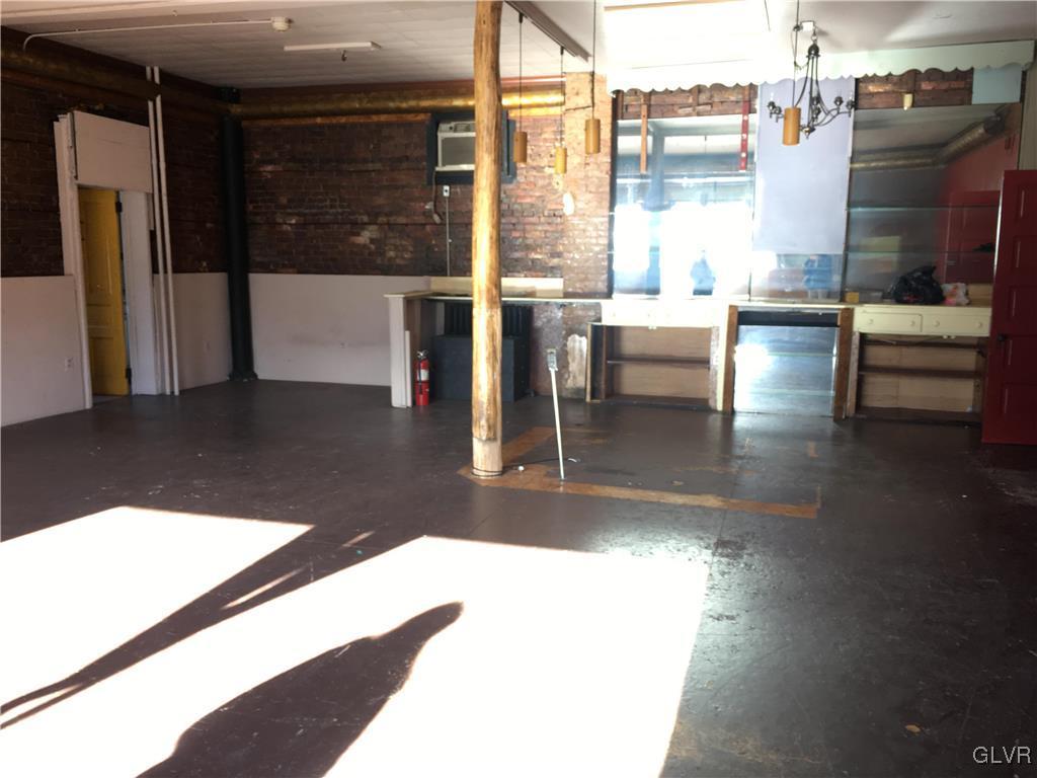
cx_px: 518
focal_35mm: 29
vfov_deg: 48.2
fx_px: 869
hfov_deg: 61.7
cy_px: 389
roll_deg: +0.8
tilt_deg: -10.2
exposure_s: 1/30
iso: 40
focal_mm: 4.15
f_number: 2.2
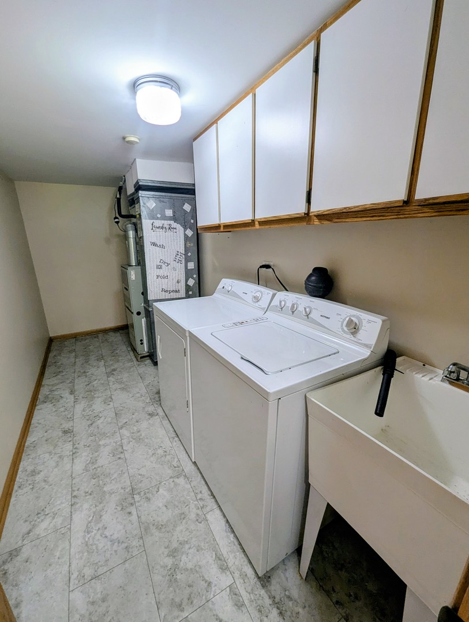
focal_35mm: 13
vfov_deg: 106.1
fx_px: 234
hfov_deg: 90.1
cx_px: 234
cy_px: 311
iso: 51
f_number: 2.2
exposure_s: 1/40
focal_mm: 1.95
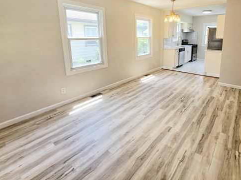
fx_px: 125
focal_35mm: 18
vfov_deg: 69.5
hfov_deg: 86.1
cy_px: 60
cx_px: 150
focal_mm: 2.2
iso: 25
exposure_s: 1/120
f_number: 1.9
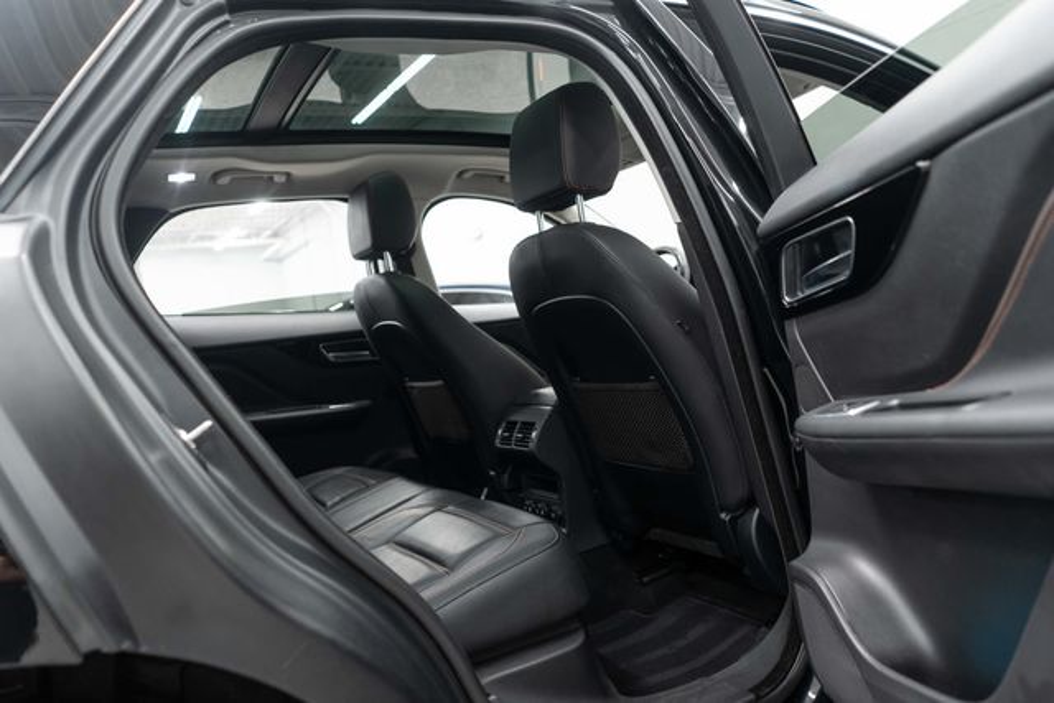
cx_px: 527
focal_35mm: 28
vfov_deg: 46.4
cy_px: 352
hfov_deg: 65.5
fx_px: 820
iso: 800
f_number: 3.2
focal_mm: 28
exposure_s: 1/40
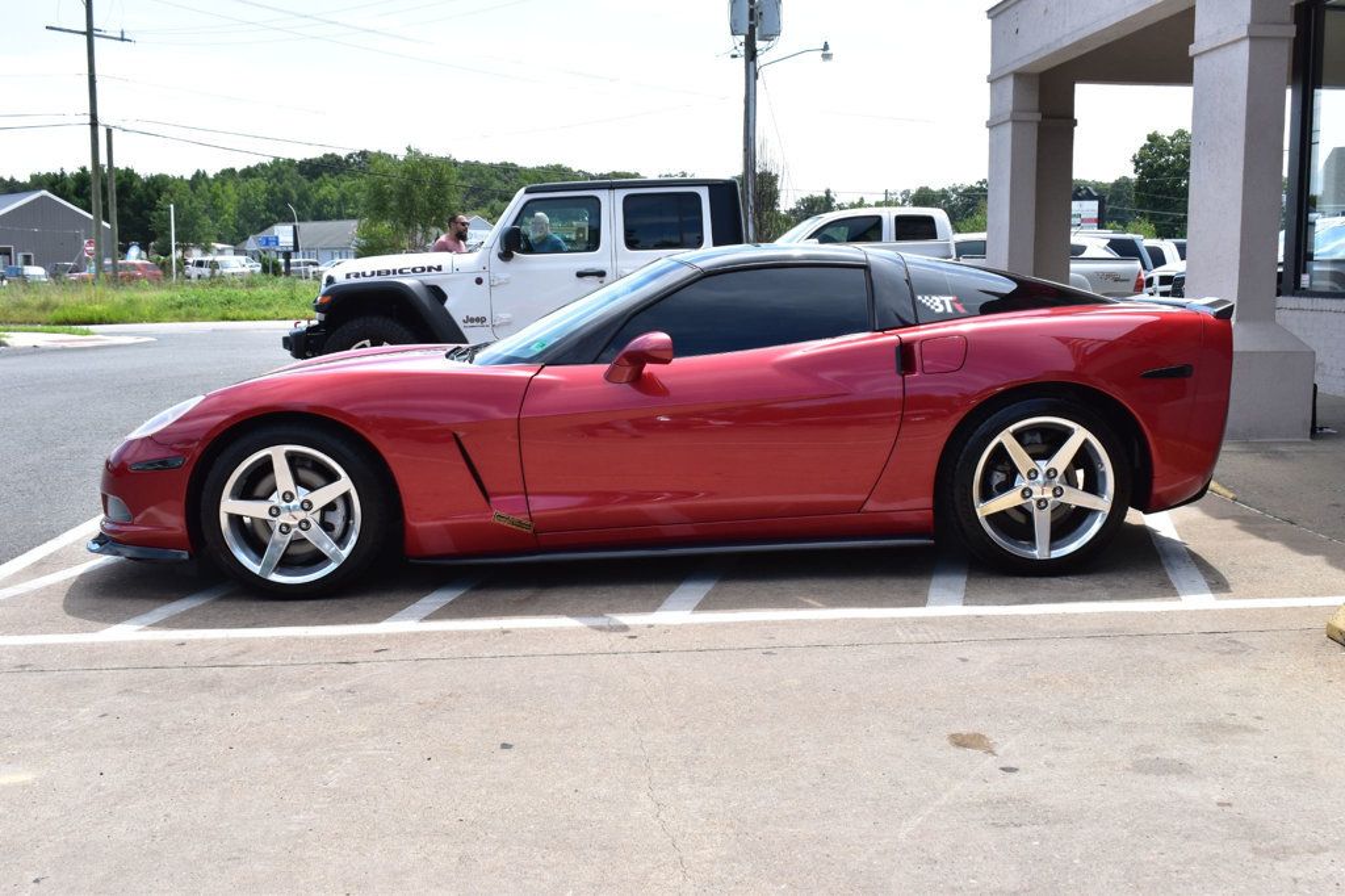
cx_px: 672
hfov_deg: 51.3
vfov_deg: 35.5
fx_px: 1401
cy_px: 448
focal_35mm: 38
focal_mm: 25
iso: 400
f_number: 10
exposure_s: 1/320
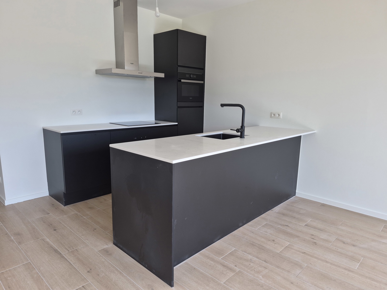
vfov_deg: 58.9
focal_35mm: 23
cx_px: 194
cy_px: 145
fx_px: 257
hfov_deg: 73.9
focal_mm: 5.4
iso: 50
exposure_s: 1/180
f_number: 1.8
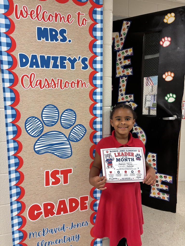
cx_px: 92
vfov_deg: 67.3
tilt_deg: -9.7
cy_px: 123
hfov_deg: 53.1
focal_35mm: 26
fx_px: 185
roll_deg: +0.1
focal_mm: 5.96
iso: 100
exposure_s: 1/60
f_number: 1.6
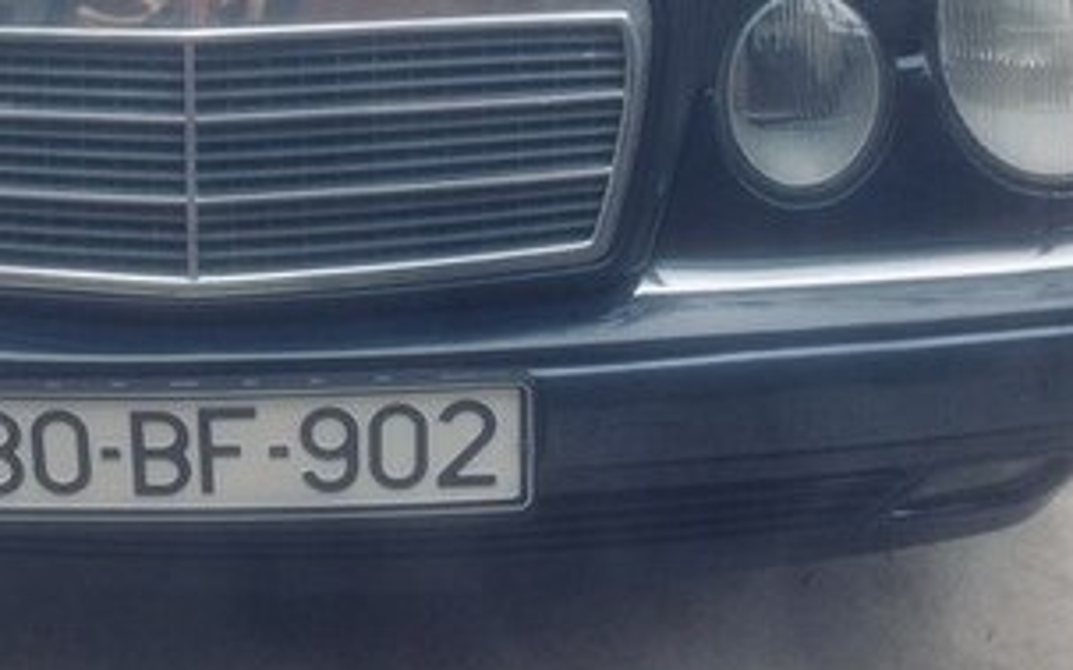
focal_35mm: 67
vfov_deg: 18.4
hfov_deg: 30.2
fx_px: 1958
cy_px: -144
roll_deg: -0.2
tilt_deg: -23.1
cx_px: 290
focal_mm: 4.15
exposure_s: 1/100
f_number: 2.2
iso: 40
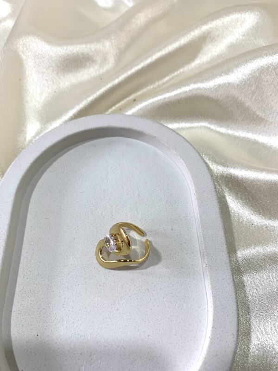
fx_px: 278
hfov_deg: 53.1
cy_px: 186
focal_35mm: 26
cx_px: 139
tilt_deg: -61.9
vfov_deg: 67.3
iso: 64
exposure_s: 1/100
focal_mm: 4.25
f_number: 1.8
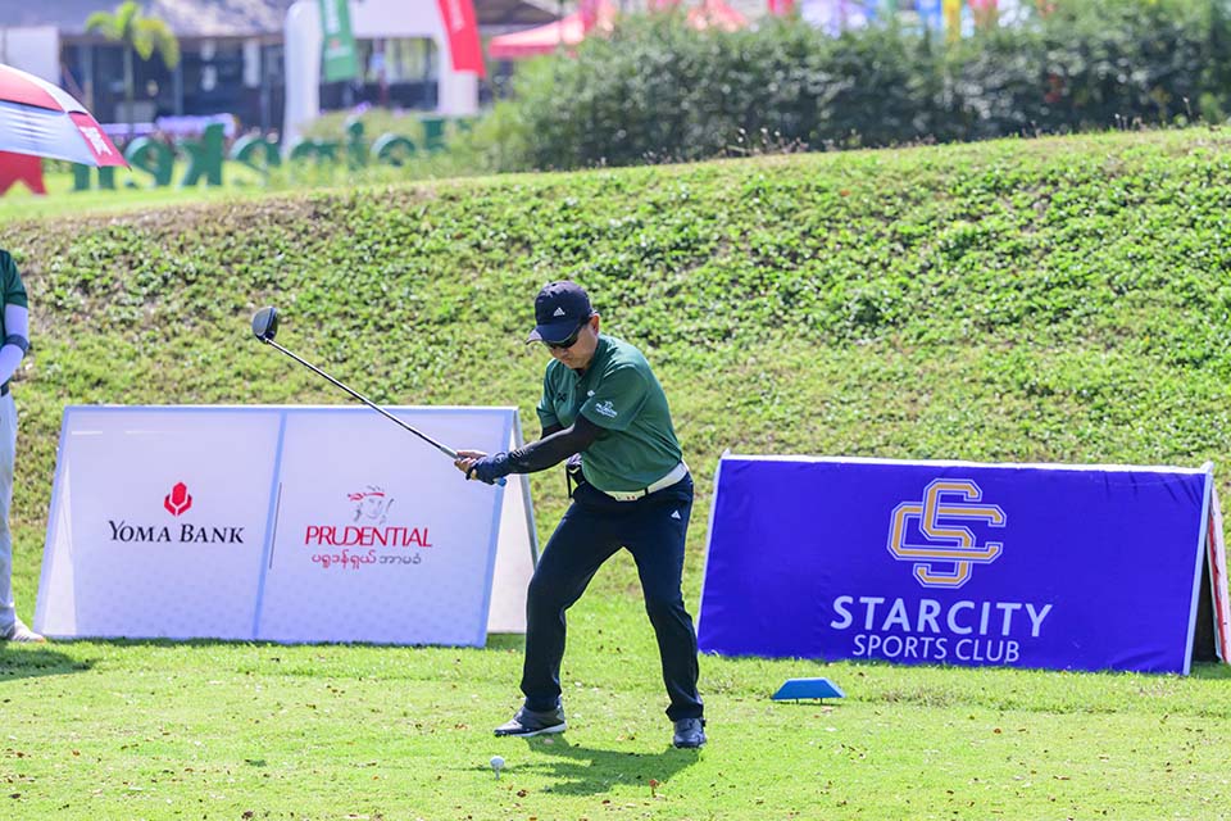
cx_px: 616
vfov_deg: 10.2
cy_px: 410
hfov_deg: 15.2
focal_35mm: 135
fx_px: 4616
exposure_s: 1/10000
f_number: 3.5
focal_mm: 135
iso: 1600
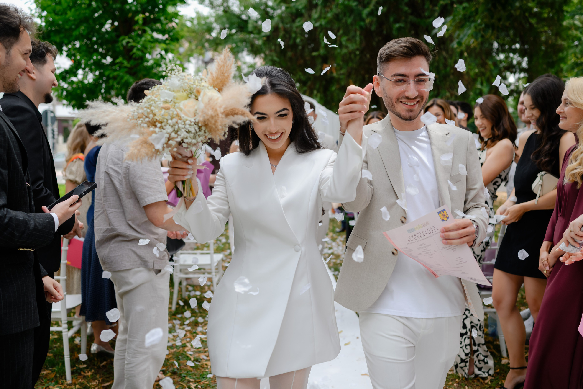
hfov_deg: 54.4
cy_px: 194
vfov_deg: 37.9
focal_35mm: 35
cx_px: 292
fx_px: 567
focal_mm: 35
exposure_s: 1/640
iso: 200
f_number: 2.8
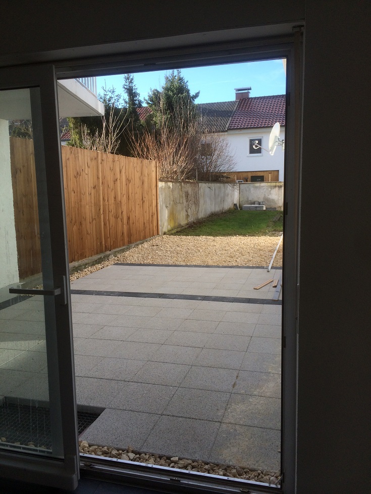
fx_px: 429
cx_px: 186
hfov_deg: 46.8
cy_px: 247
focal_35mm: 30
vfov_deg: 60.0
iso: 32
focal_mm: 4.12
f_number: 2.2
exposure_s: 1/586
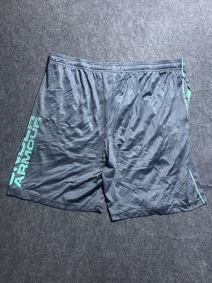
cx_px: 106
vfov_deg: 67.3
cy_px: 142
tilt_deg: -58.5
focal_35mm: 26
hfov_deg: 53.1
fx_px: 212
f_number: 1.5
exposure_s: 1/33
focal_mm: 5.7
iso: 500
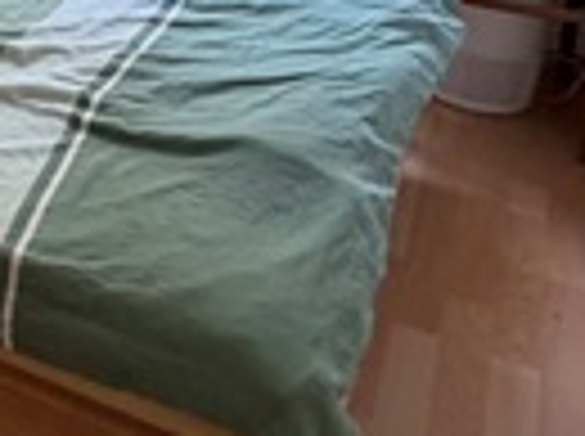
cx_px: -450
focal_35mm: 69
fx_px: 1164
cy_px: -139
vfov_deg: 19.5
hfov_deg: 20.5
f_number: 2.2
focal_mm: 2.22
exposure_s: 1/100
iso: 320
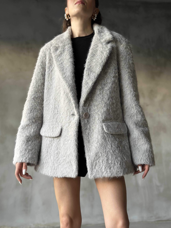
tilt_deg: +6.8
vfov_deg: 39.7
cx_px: 86
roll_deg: -0.4
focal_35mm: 48
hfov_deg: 30.3
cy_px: 114
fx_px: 316
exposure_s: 1/60
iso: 160
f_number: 1.78
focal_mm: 6.86
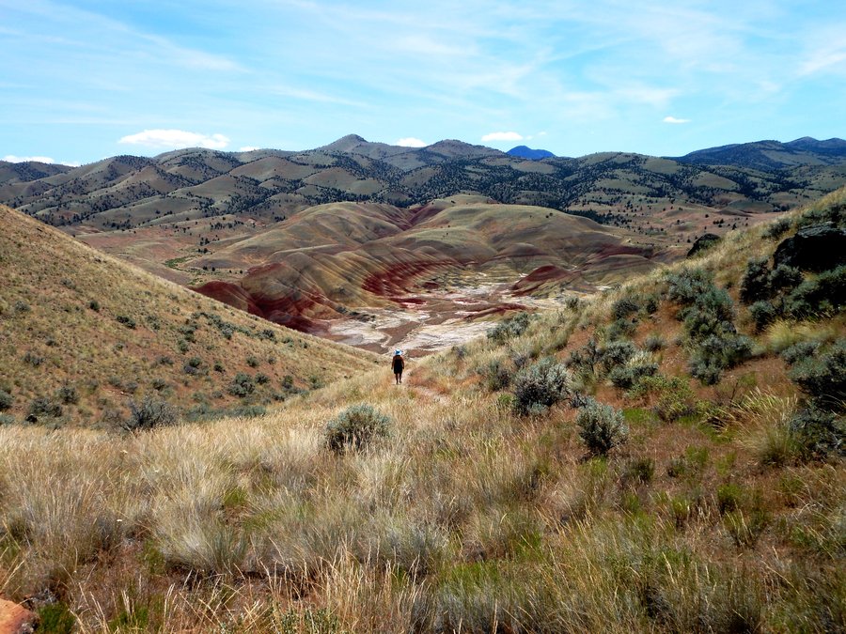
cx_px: 423
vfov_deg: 42.9
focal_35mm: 33
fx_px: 807
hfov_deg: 55.4
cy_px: 317
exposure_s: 1/1000
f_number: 3.5
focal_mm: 6
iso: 80
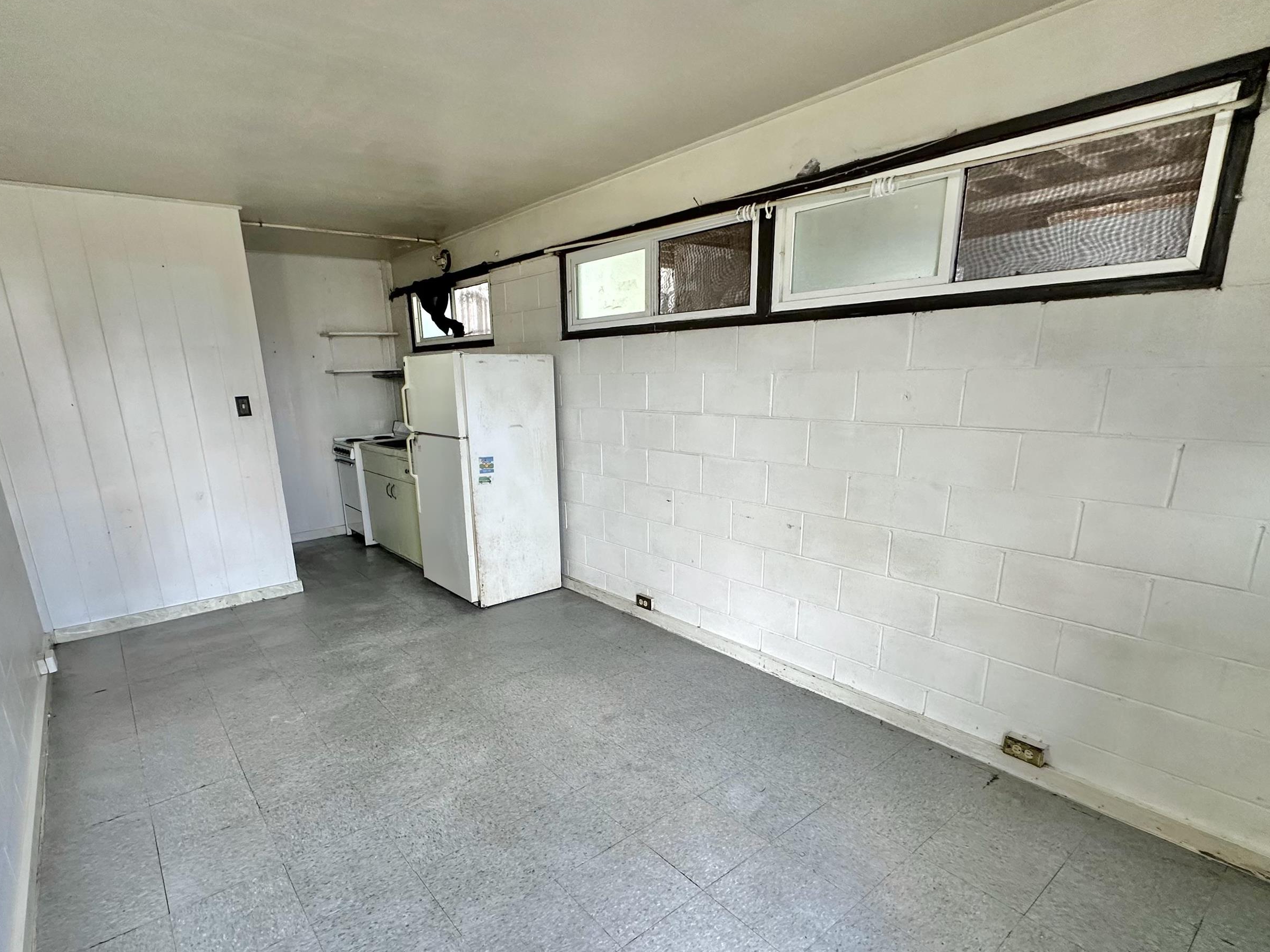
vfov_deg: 71.1
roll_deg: +1.5
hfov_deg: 87.7
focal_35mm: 18
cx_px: 598
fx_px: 660
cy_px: 554
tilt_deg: -16.2
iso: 200
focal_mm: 2.22
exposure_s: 1/60
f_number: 2.2
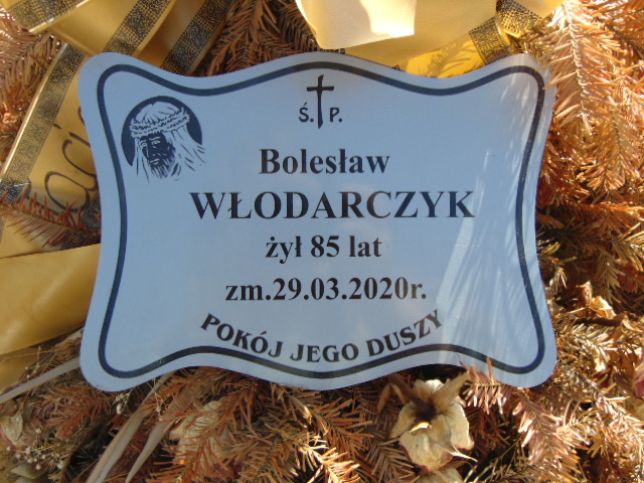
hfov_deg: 38.2
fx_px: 930
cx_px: 322
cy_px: 242
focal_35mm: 50
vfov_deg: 29.1
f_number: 3.5
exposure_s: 1/400
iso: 80
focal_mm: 9
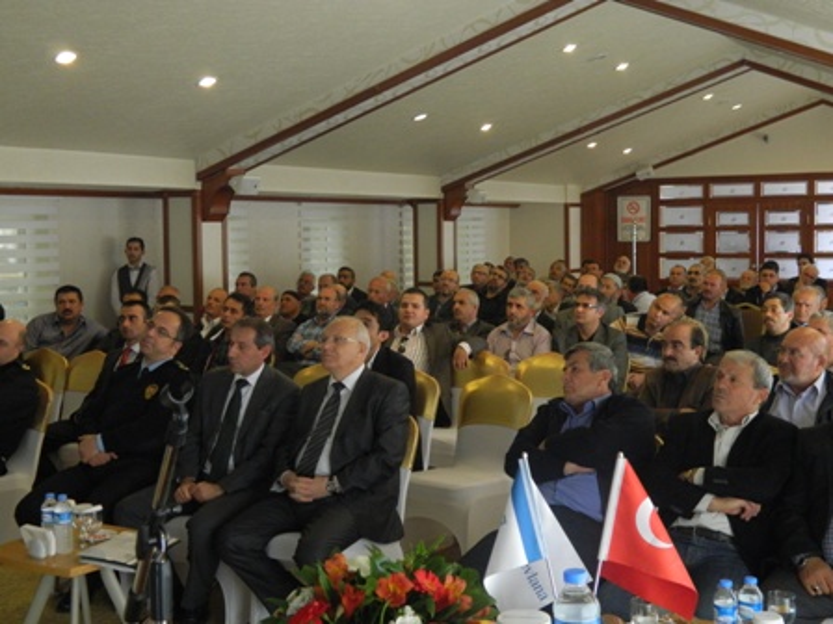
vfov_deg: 30.9
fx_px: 1131
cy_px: 312
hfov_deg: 40.4
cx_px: 416
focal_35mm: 47
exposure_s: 1/30
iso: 400
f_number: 3.6
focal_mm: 8.4
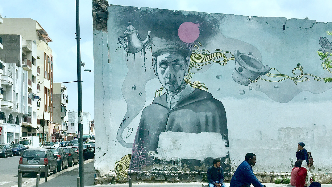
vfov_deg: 36.4
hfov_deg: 61.0
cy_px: 121
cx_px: 166
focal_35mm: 32
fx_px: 282
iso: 25
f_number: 2.2
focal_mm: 4.15
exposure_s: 1/1538
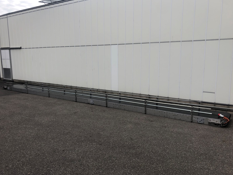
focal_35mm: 29
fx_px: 195
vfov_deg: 48.2
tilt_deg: -8.3
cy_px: 87
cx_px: 119
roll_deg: +0.3
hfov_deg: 61.6
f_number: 1.8
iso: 20
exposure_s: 1/340
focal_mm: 4
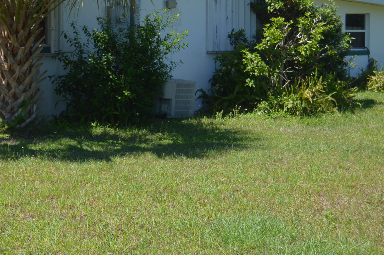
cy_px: 61
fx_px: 746
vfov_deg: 19.3
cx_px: 118
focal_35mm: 70
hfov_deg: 28.6
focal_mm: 24
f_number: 3.8
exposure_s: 1/640
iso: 100
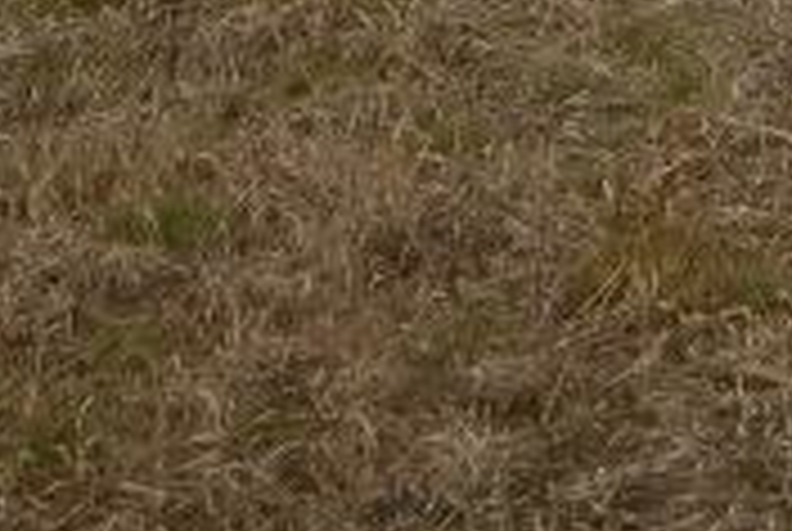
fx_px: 10379
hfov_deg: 4.3
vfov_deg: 2.9
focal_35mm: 471
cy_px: -1116
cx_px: 1890
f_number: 5.6
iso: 100
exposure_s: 1/320
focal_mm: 14
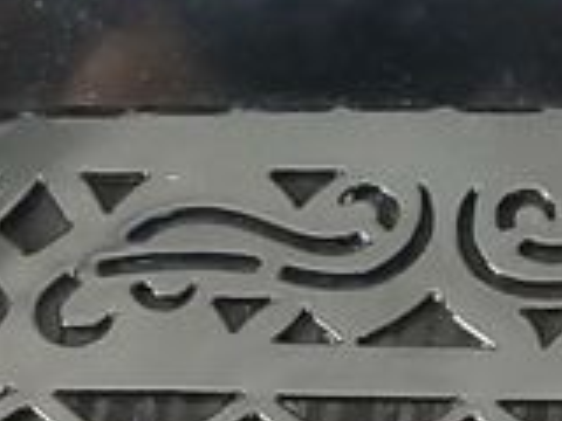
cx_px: 762
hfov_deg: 11.7
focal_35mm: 163
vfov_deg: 8.8
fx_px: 2646
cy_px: 667
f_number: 1.5
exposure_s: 1/30
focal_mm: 4.3
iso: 640
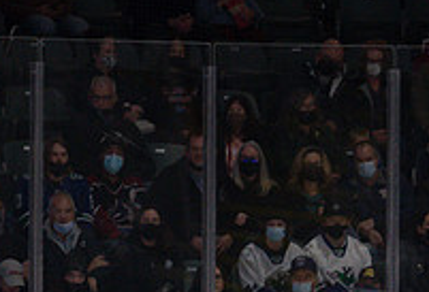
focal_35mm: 795
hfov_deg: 2.6
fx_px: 9539
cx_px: 312
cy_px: 484
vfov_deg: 1.8
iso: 2000
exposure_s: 1/1000
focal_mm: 200
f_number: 2.8
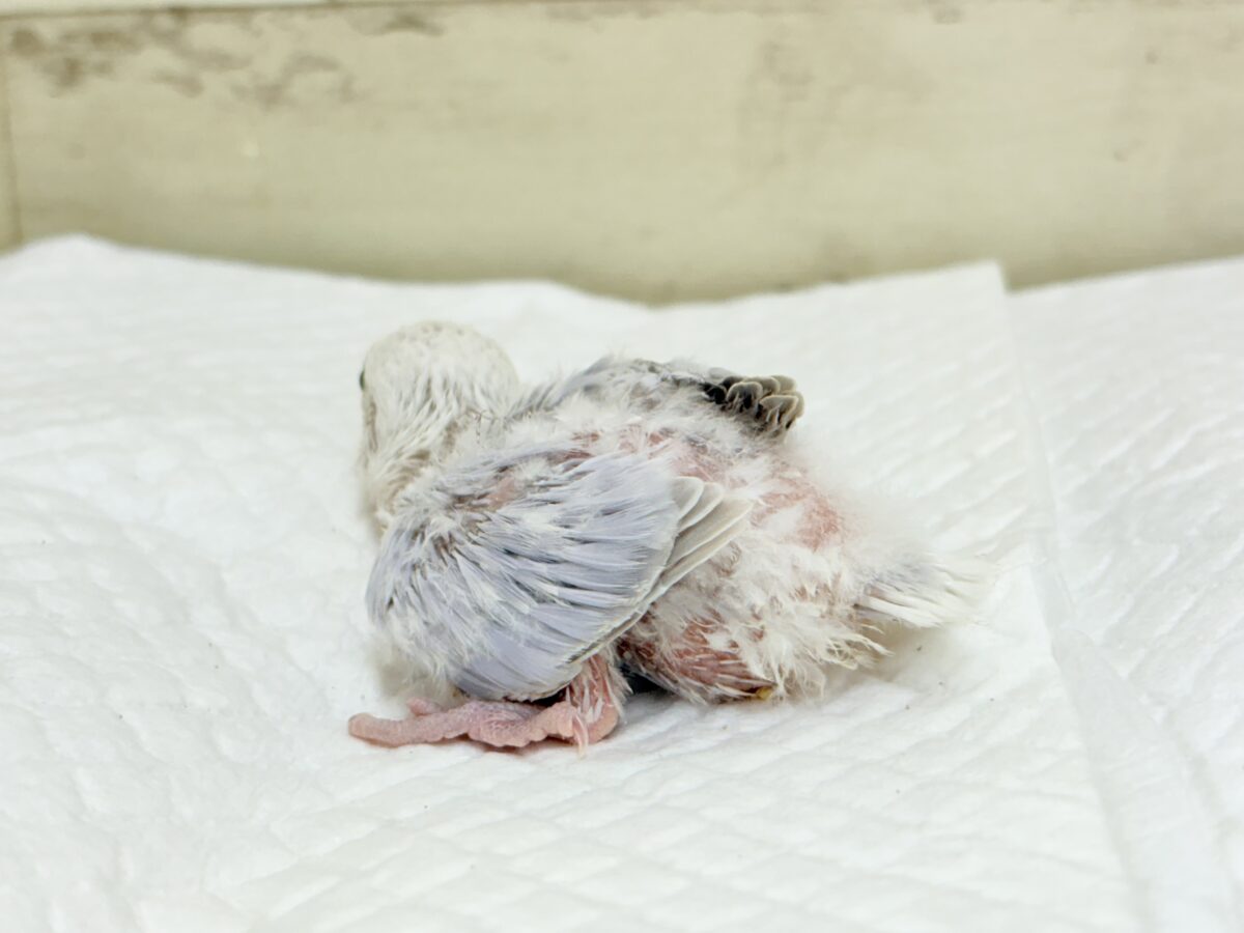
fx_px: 1869
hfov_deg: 36.8
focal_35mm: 52
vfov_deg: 28.0
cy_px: 466
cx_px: 622
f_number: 1.6
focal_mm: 5.96
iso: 64
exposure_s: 1/100
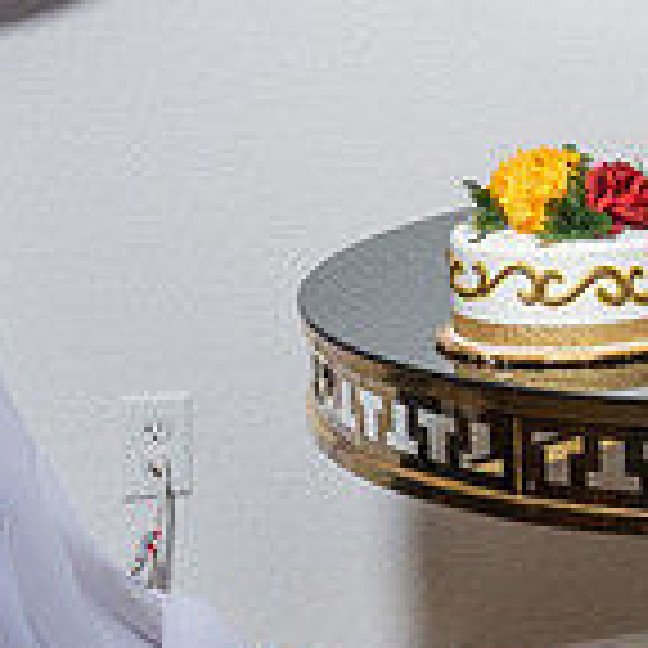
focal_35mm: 135
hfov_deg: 11.6
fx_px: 2859
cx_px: 1293
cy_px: 87
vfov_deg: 12.8
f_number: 9
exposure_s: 1/160
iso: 200
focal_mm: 24
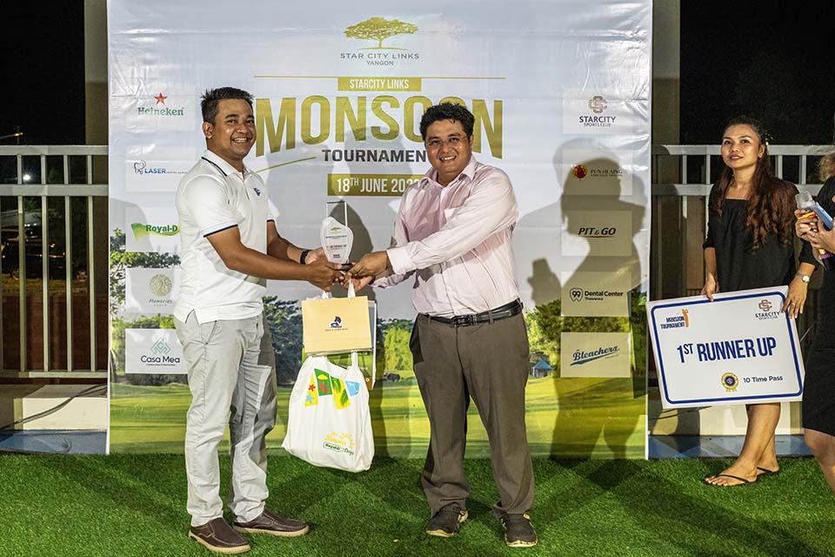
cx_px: 418
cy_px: 278
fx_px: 928
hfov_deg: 48.5
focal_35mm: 40
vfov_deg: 33.4
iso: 2000
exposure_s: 1/200
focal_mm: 40
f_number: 5
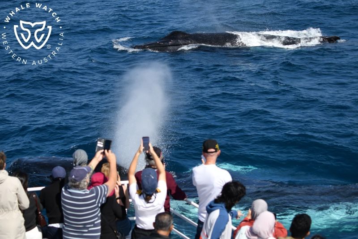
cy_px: 120
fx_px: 746
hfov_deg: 27.0
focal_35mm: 75
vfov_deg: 18.2
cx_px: 179
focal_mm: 75
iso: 640
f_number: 4.5
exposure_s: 1/8000
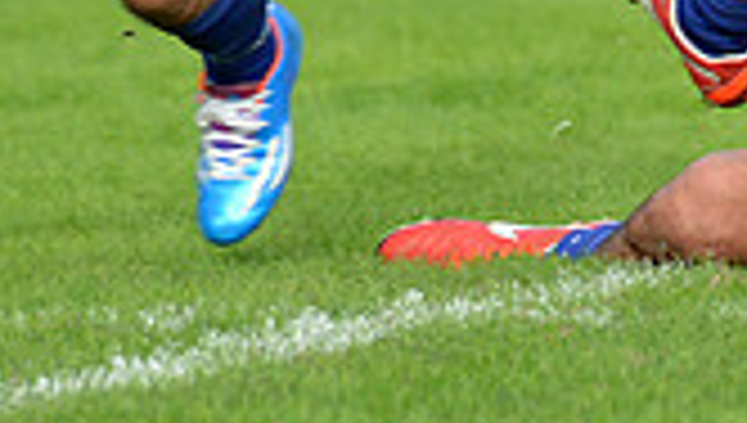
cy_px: -403
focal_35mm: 987
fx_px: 19581
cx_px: 1089
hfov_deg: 2.2
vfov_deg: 1.2
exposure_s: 1/500
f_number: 4
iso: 500
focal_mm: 270
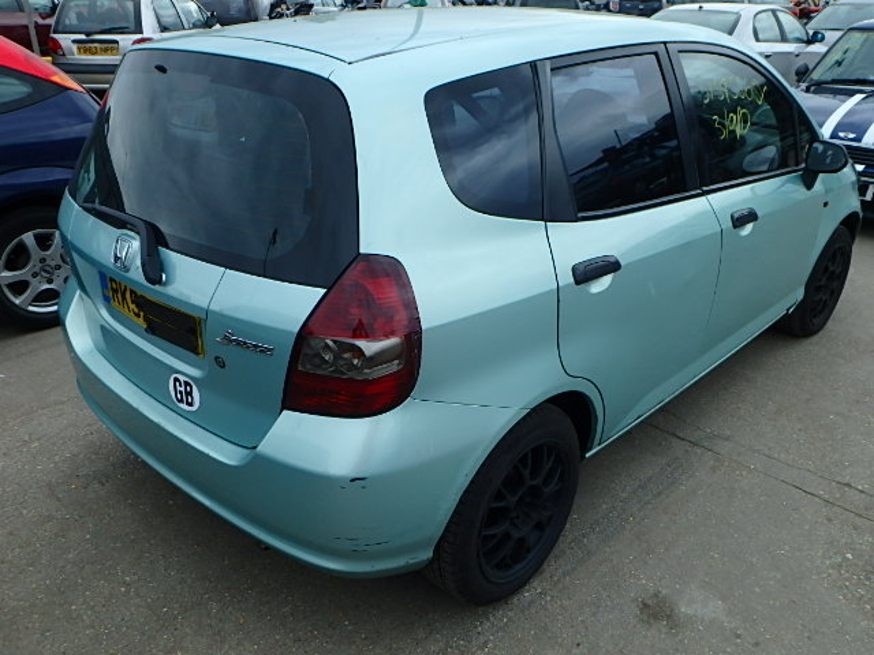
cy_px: 328
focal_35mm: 29
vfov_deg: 48.2
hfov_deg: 61.7
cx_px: 437
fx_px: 732
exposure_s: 1/250
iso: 125
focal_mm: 5.2
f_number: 4.6
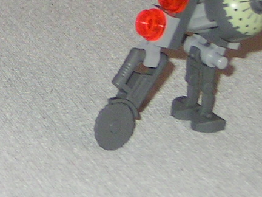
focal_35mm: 252
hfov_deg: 7.7
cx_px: -179
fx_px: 1907
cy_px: -9
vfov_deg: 5.9
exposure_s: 1/57.4
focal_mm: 10.7
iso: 100
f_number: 3.9
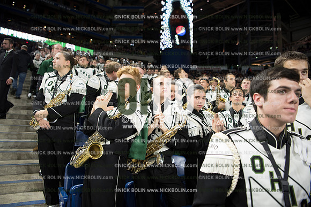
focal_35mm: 24
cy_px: 104
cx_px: 156
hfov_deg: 73.7
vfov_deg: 53.2
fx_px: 207
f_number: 2.8
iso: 1250
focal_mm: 24
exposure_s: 1/320
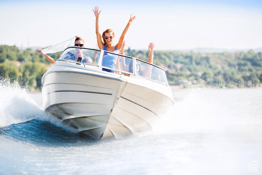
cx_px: 131
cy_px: 88
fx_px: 1019
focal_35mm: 140
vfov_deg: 9.8
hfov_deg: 14.7
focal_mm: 140
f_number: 2.8
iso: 200
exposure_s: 1/2000
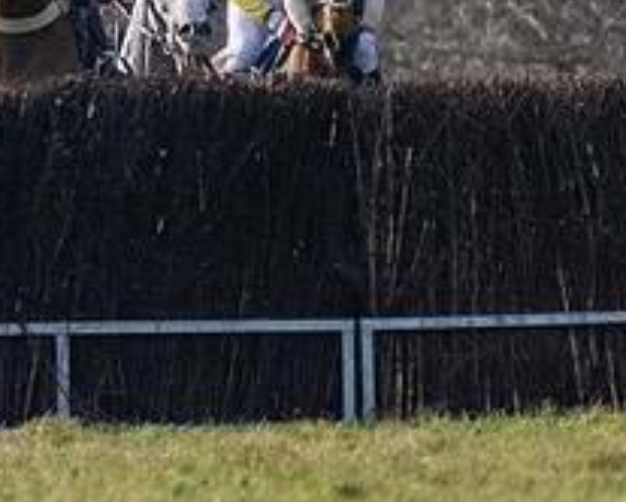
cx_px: -180
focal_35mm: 2442
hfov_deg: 0.8
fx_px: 45286
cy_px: 205
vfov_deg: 0.6
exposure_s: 1/3200
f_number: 4
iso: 400
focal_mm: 280
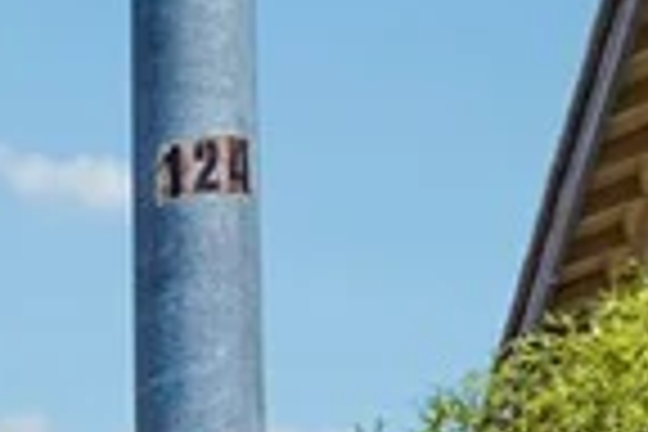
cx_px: -1634
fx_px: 3330
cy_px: 770
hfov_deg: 8.3
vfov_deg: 7.2
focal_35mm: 185
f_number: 8
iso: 100
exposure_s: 1/200
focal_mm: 26
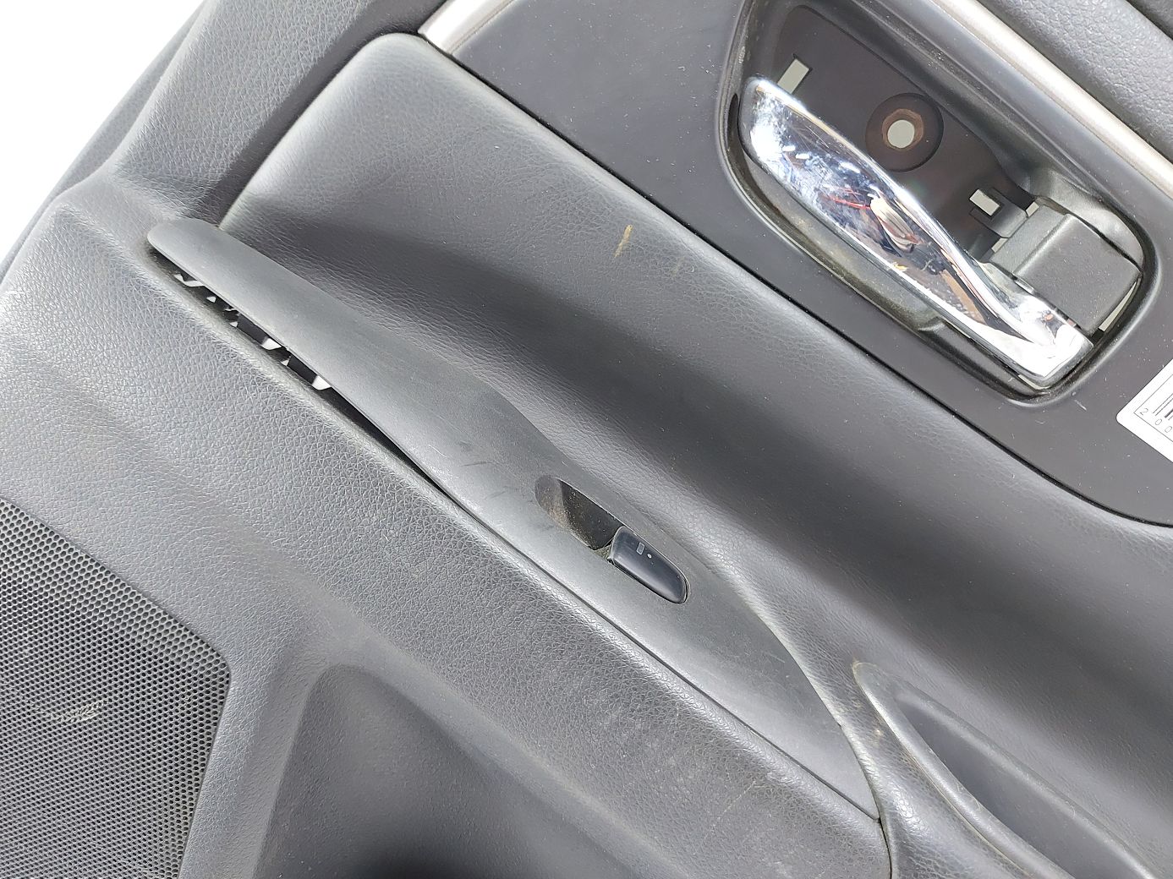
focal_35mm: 24
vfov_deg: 56.8
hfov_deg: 71.6
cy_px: 440
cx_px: 586
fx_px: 813
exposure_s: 1/25
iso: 400
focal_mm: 5.23
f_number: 1.8
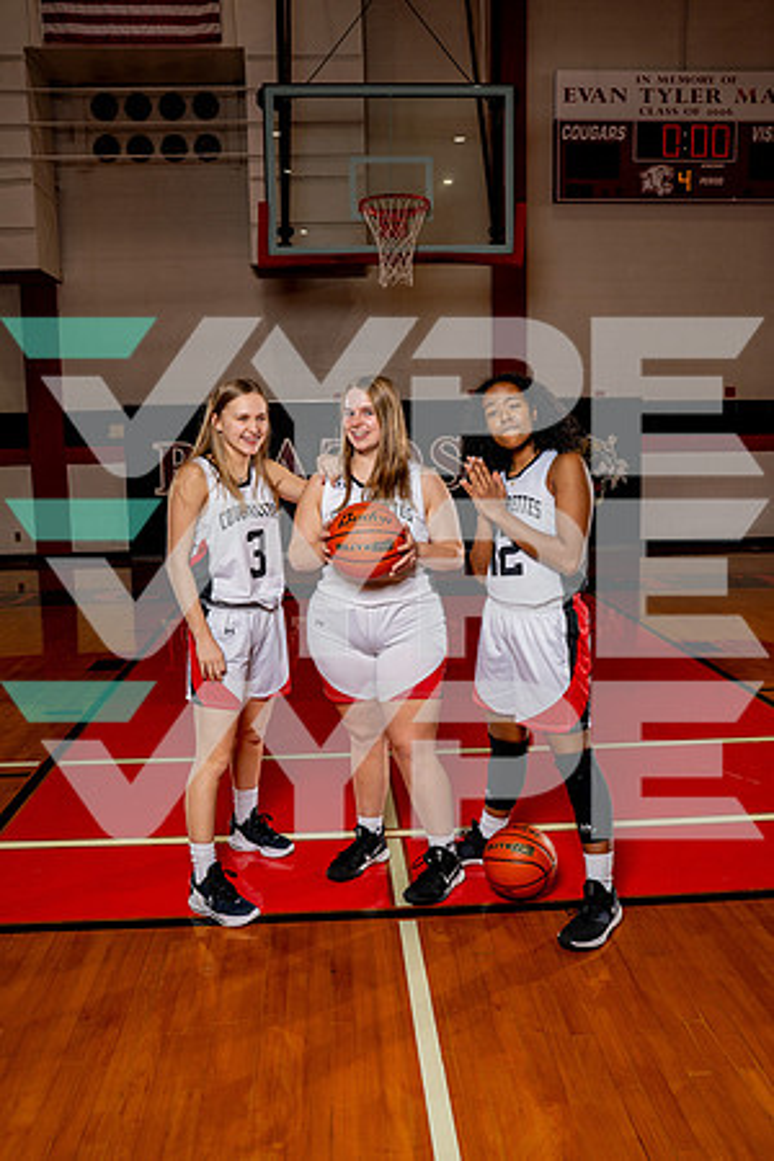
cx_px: 387
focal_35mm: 30
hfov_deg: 43.6
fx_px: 967
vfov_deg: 61.9
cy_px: 580
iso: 100
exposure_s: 1/250
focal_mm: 30
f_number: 8
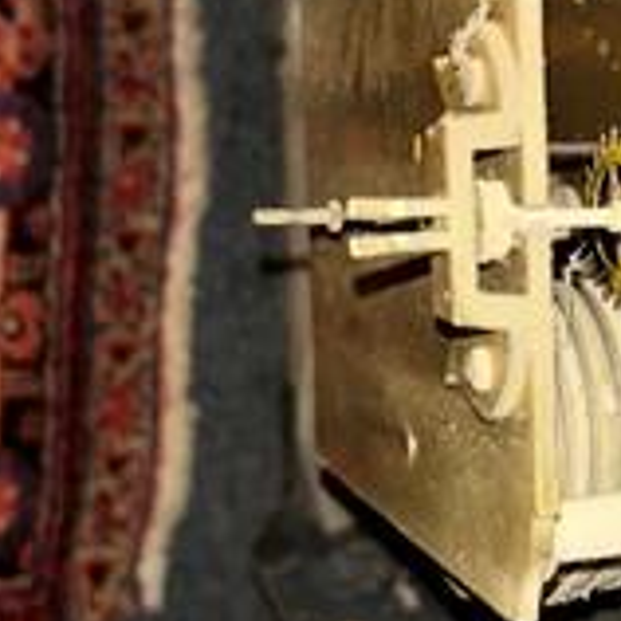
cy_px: 228
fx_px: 1177
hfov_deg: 28.4
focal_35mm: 58
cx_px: 558
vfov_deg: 29.4
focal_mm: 5.7
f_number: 1.5
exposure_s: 1/38
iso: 32
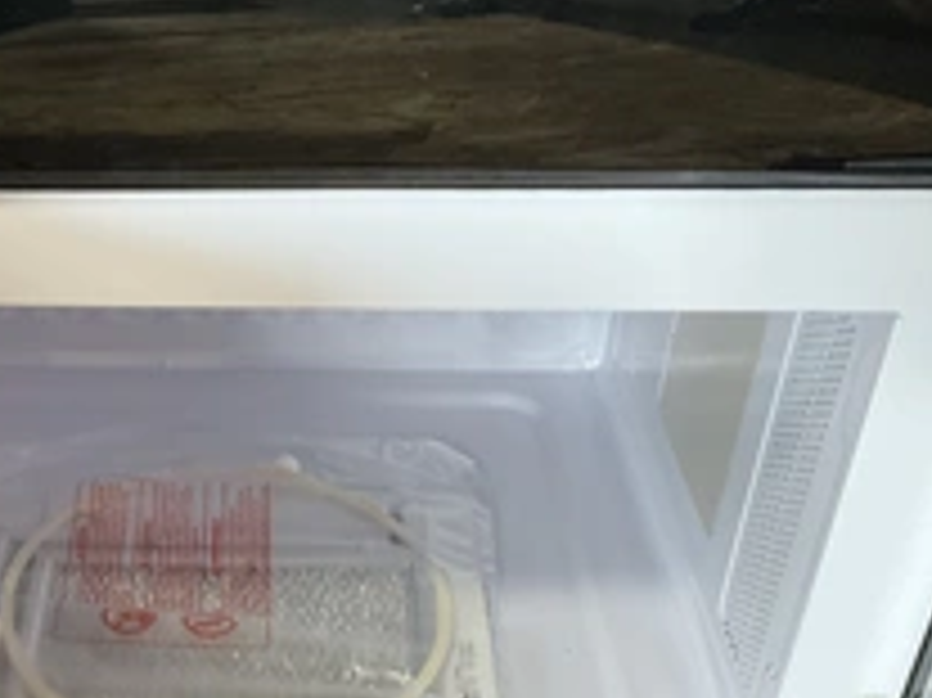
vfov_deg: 25.7
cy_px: 549
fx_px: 1507
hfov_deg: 33.6
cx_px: 221
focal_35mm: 56
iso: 250
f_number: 1.8
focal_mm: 3
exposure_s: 1/60
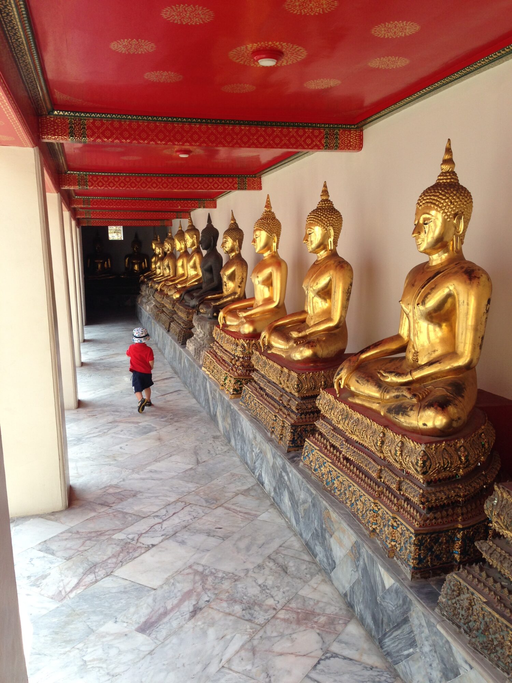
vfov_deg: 55.4
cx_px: 256
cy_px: 342
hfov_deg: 42.9
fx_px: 651
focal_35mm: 33
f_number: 2.4
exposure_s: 1/262
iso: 50
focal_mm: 4.12
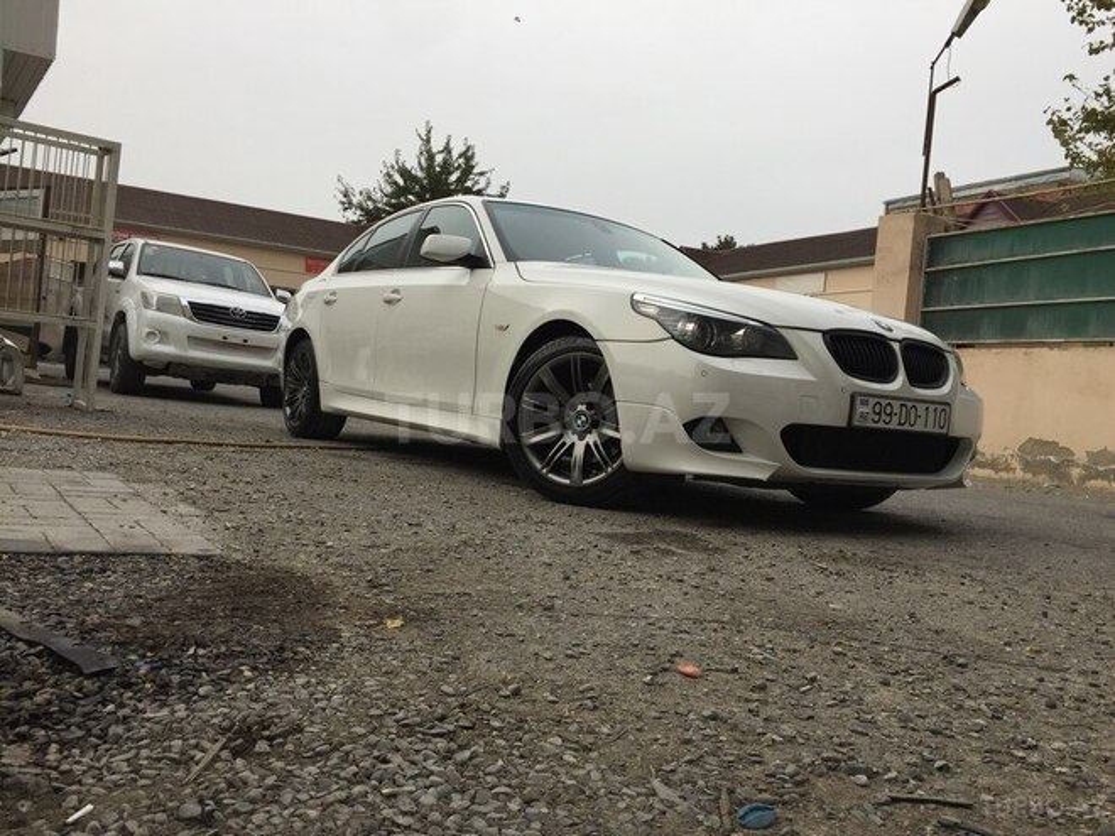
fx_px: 934
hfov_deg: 61.7
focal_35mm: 29
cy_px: 418
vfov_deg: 48.2
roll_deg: -5.1
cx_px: 558
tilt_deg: -1.0
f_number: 2.2
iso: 32
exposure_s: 1/449
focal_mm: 4.15
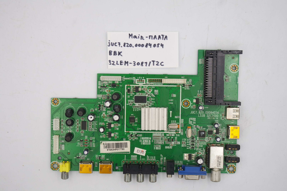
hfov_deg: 36.9
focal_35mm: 54
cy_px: 96
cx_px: 144
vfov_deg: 25.1
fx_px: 430
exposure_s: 1/125
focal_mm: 20
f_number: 5
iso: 200
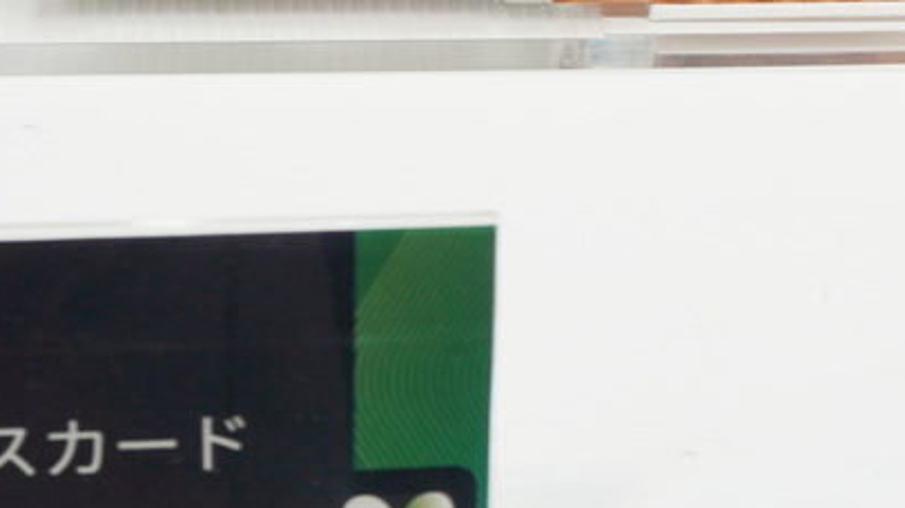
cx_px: 488
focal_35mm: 98
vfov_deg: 12.3
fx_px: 2340
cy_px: 53
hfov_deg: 21.9
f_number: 4.5
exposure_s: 1/50
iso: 100
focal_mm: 21
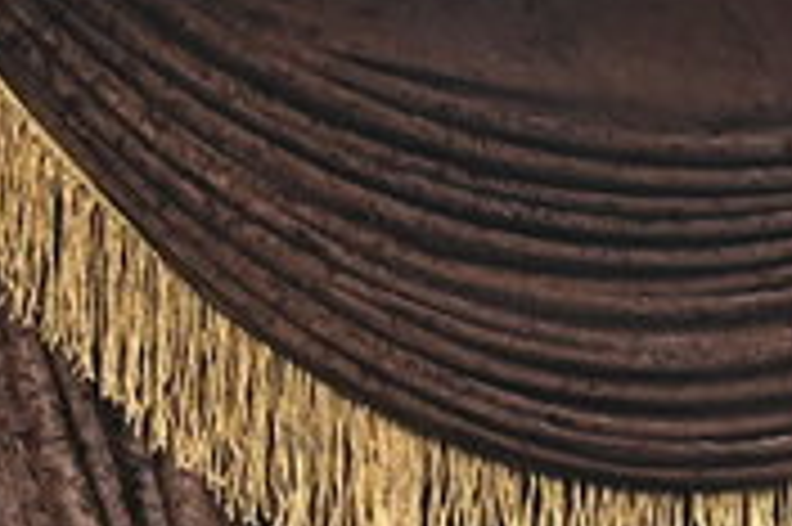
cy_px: 1490
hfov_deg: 6.9
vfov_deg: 4.6
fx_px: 6286
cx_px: -882
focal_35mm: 286
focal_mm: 36
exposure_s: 1/200
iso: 2000
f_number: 4
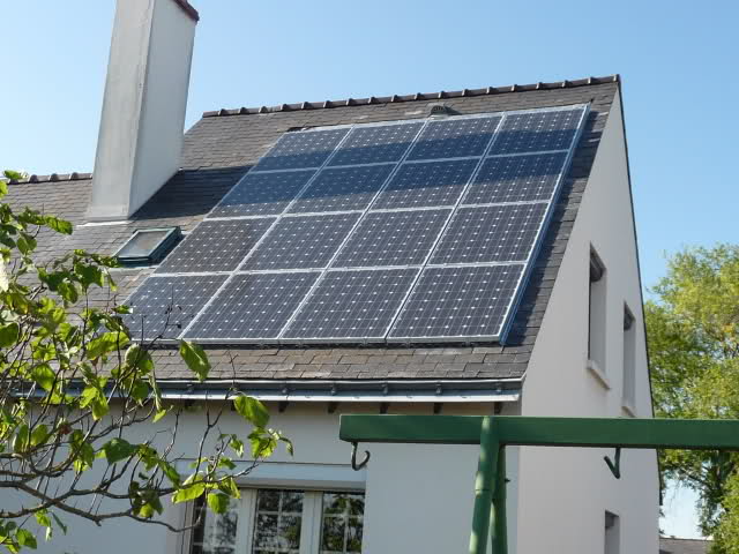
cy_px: 277
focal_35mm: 51
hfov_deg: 37.5
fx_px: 1089
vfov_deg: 28.6
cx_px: 370
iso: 100
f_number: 3.5
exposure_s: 1/500
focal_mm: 5.3
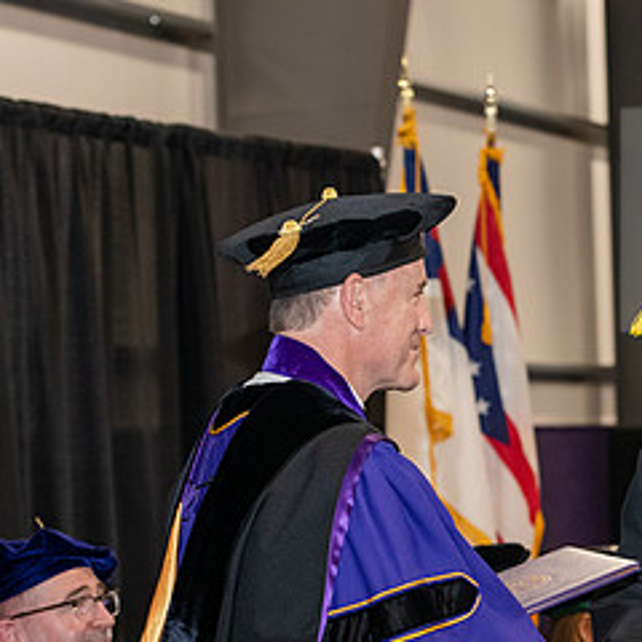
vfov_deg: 12.1
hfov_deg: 12.1
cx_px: 540
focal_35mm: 144
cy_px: 432
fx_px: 3022
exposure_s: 1/200
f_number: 5
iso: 2500
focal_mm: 70
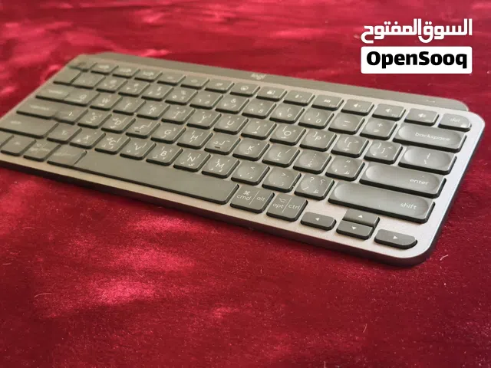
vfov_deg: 30.3
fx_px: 681
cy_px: 184
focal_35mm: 48
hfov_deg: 39.7
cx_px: 246
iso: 800
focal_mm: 6.76
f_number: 1.78
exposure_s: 1/30
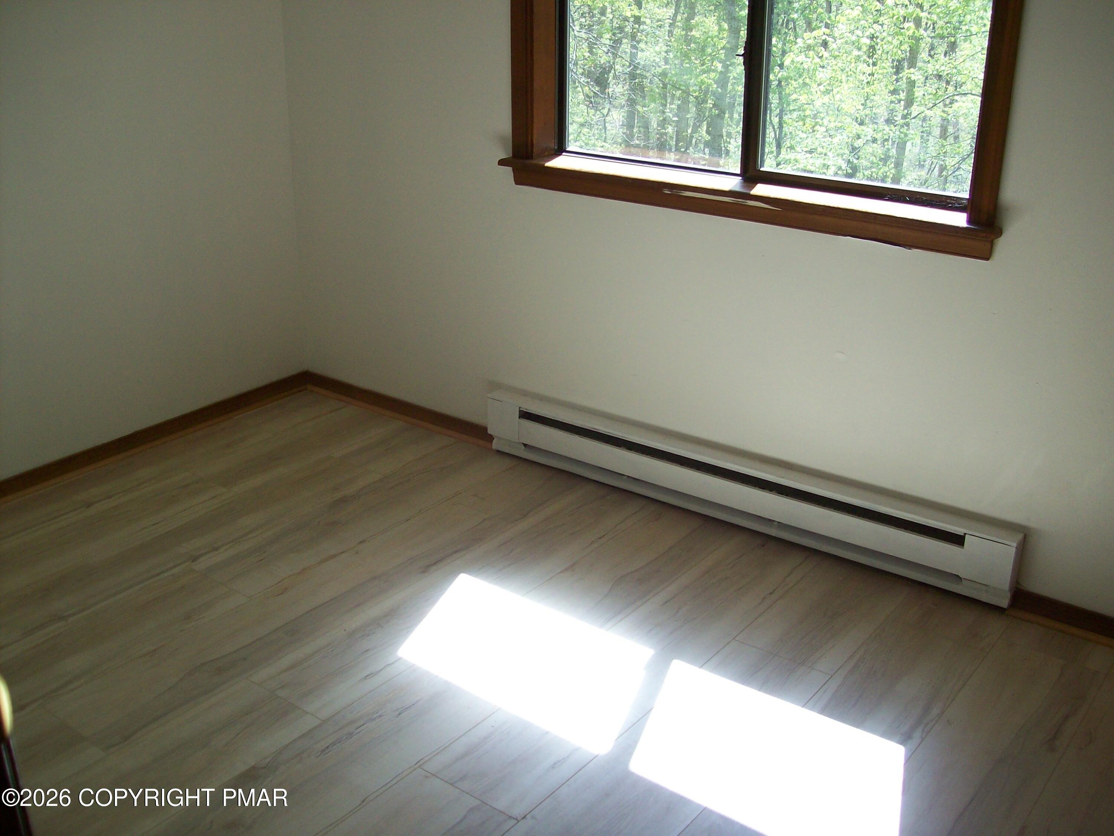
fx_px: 1159
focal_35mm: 36
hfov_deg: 51.4
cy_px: 418
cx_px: 557
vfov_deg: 39.7
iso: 80
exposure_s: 1/155
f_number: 2.7
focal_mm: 6
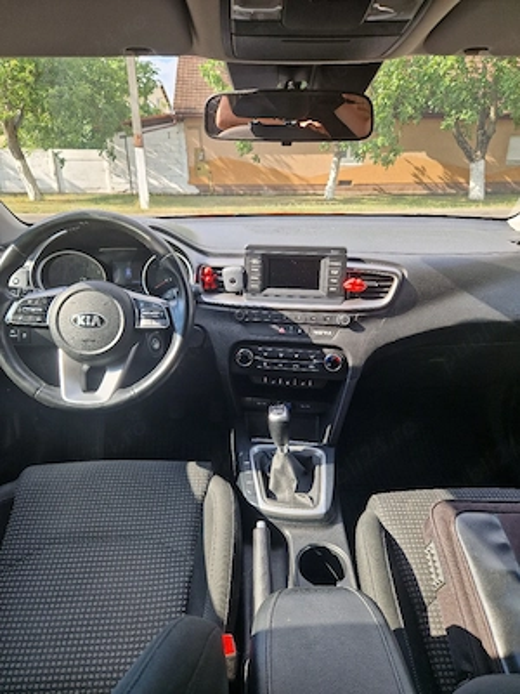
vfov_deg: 73.9
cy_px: 347
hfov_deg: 58.9
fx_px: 461
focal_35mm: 23
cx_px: 260
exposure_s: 1/200
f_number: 1.8
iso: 50
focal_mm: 5.4
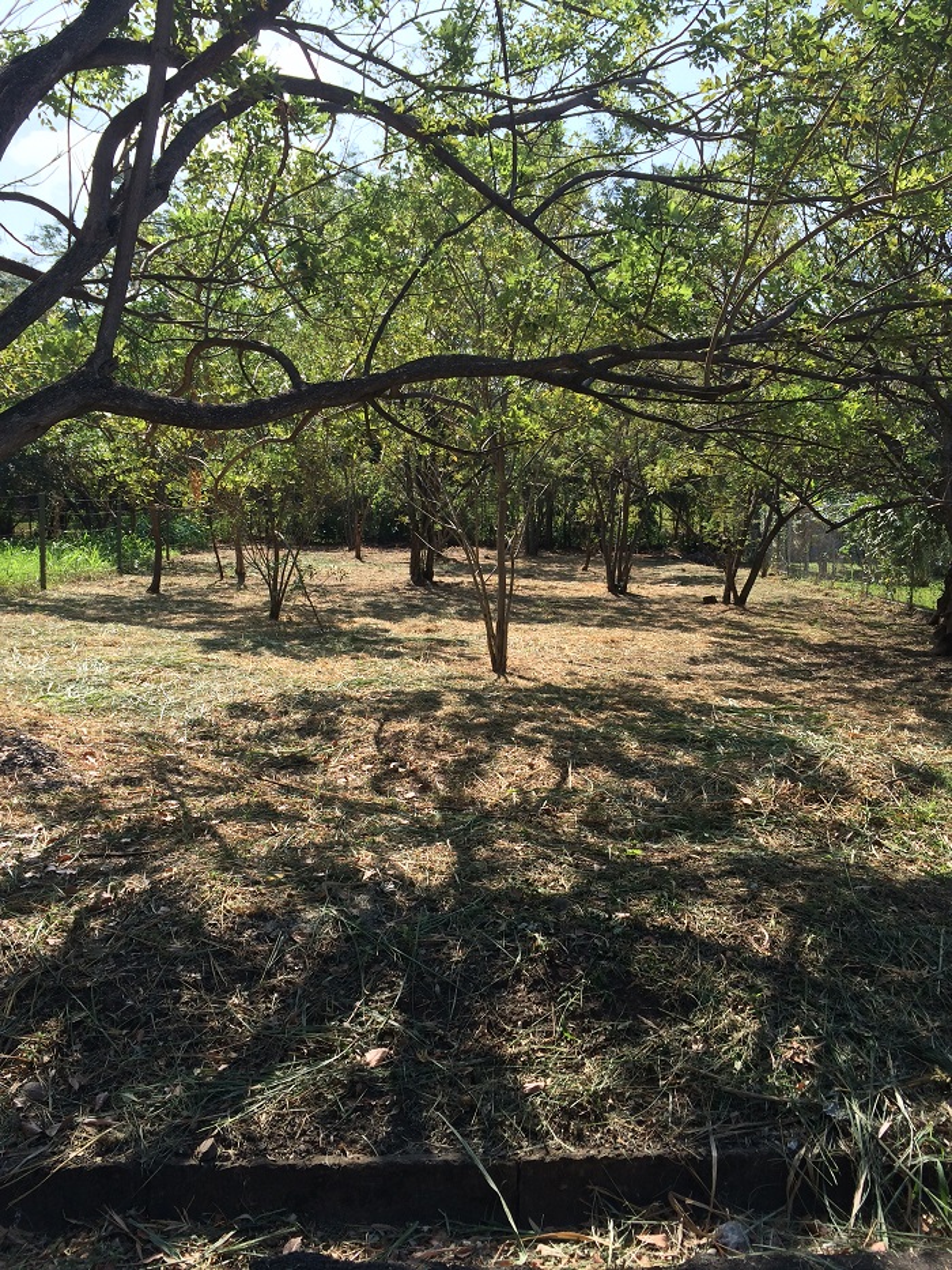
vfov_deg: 61.7
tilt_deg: -5.2
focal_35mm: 29
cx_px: 476
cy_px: 635
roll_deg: -0.6
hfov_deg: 48.2
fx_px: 1063
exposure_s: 1/1053
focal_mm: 4.15
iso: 32
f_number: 2.2
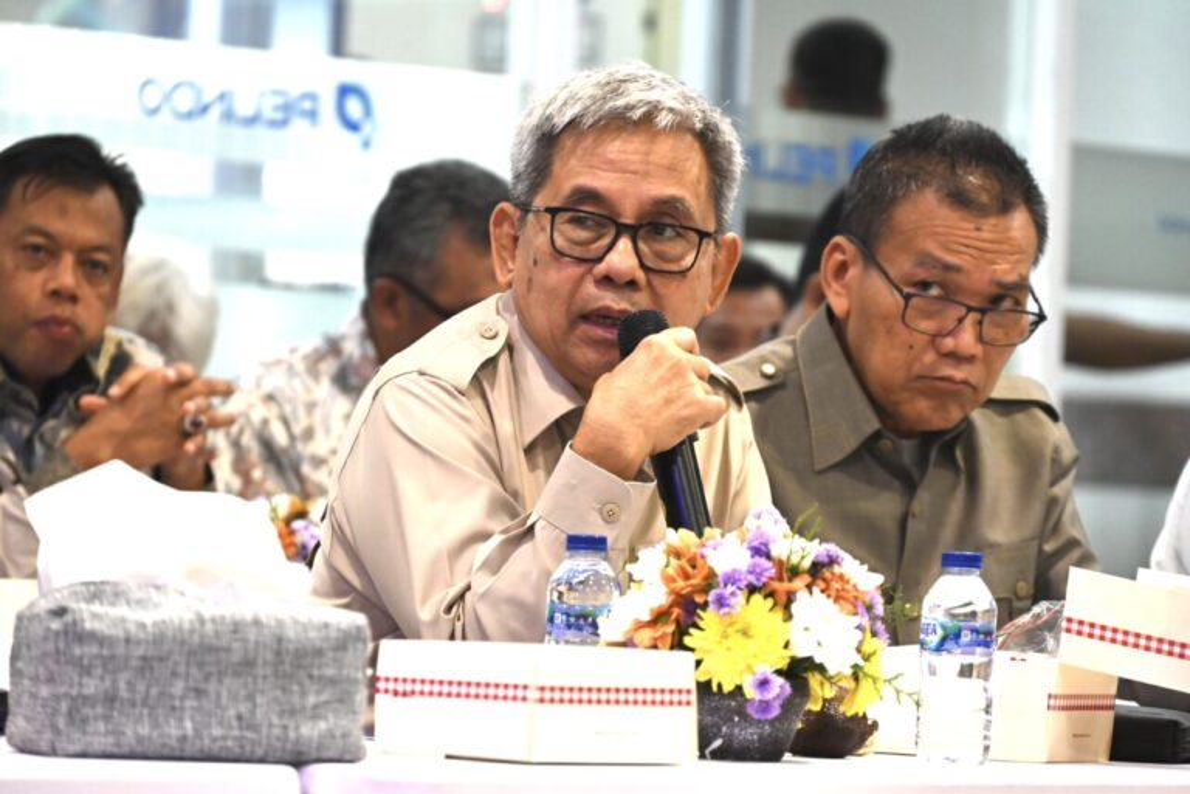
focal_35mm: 200
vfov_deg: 6.9
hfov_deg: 10.3
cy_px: 397
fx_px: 6611
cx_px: 595
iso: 2500
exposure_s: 1/80
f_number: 6.3
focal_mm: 200
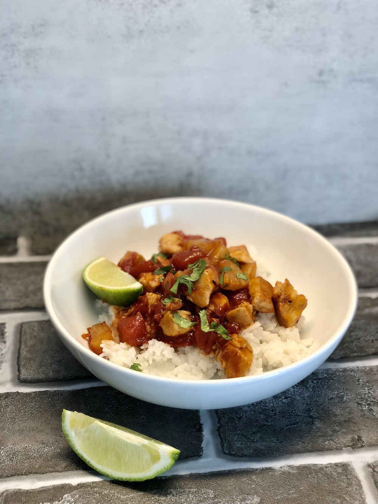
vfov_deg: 36.8
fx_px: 757
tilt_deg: -33.6
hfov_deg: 28.0
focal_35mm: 52
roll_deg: -1.5
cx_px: 189
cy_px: 252
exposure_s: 1/60
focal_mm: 6
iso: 40
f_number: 2.4
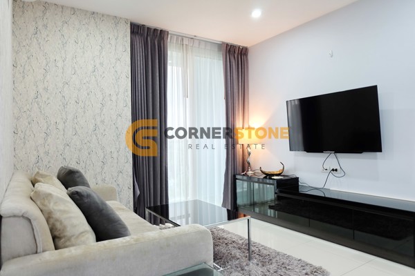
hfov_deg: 73.7
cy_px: 138
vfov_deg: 53.1
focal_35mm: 24
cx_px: 208
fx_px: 277
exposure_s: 1/8
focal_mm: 16
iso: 200
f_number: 3.5
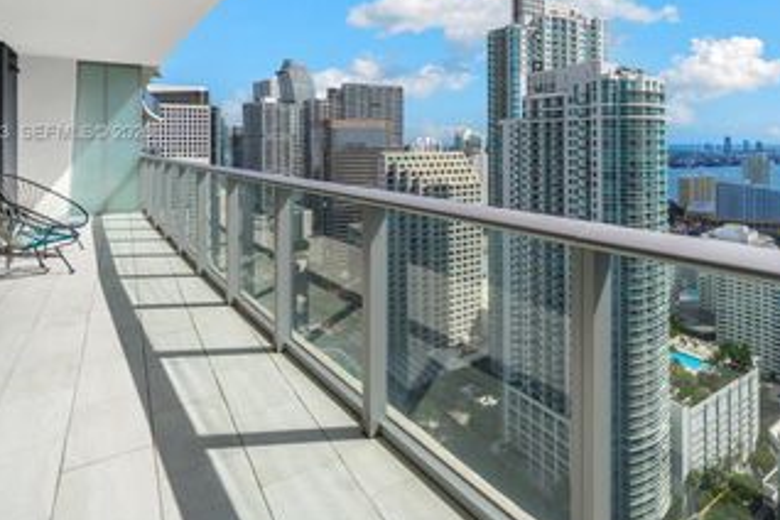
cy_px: 134
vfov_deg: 54.7
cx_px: 527
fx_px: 477
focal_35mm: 22
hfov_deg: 75.8
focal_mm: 14
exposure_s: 1/2500
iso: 320
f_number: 8
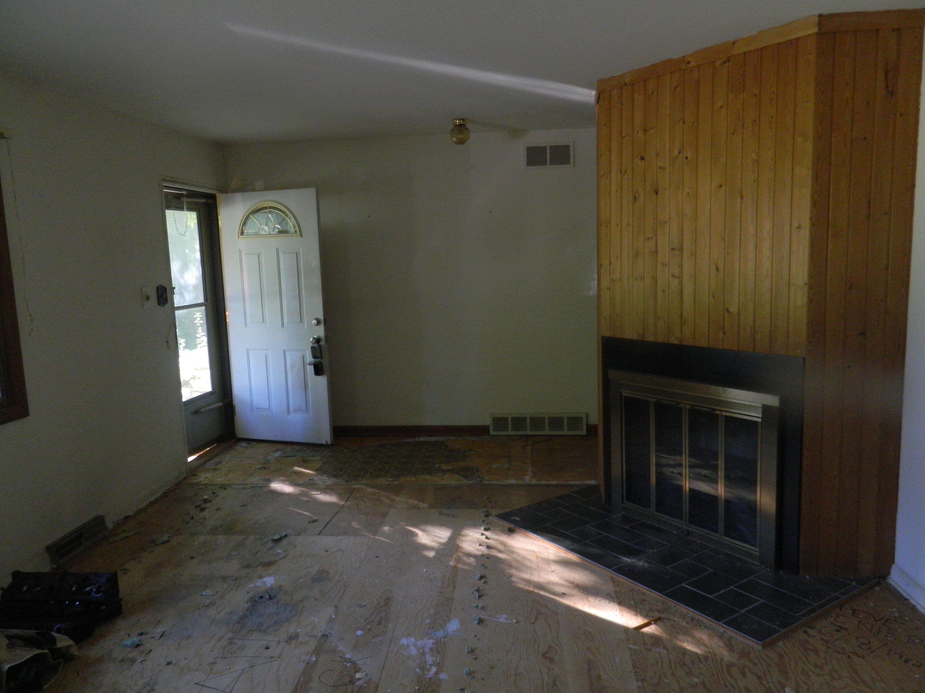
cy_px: 346
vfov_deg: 54.9
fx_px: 668
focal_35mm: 25
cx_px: 462
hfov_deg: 69.4
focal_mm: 4.5
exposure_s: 1/30
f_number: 3.1
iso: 250
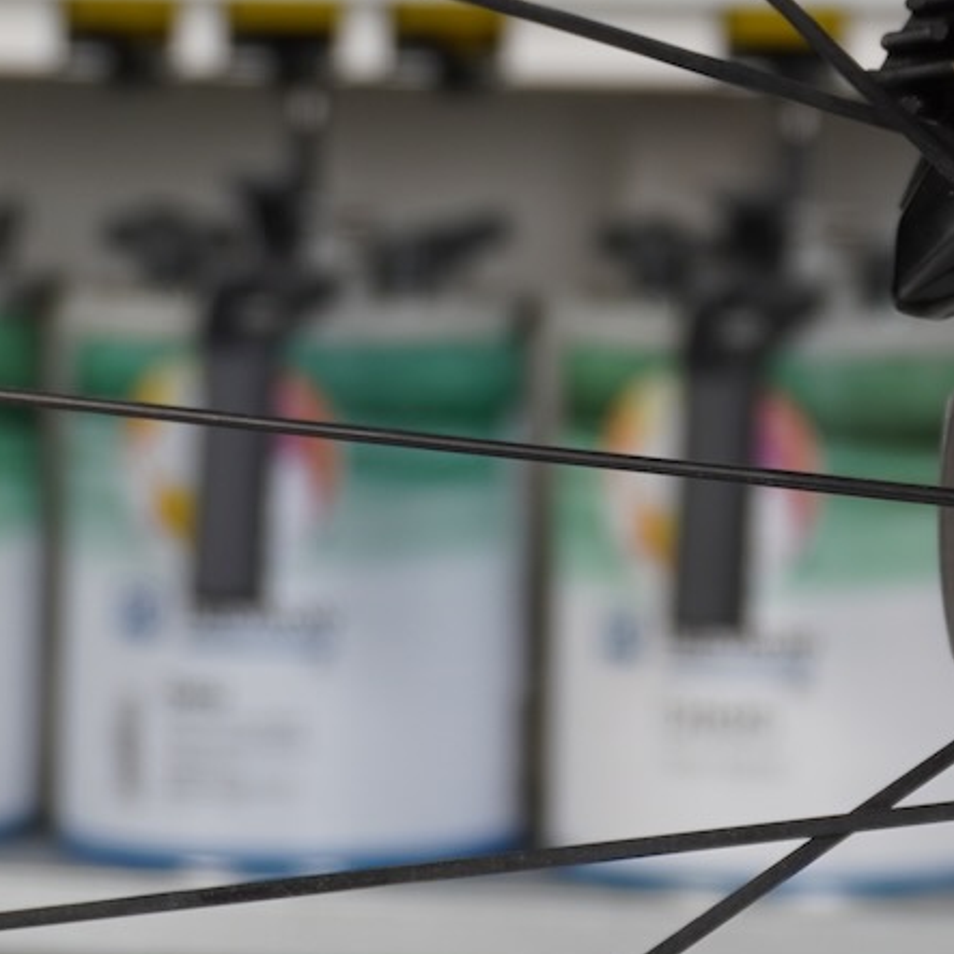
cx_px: 1247
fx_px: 5922
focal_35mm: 190
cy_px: -230
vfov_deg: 9.1
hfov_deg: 9.1
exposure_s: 1/125
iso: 100
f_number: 5.6
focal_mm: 33
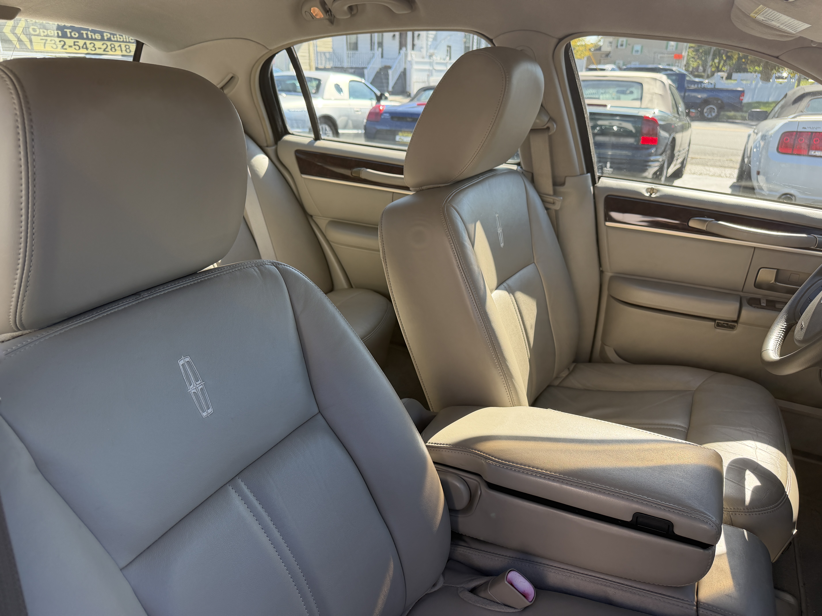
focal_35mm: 24
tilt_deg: -22.7
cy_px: 308
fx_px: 570
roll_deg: -0.2
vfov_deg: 56.8
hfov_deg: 71.6
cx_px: 411
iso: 100
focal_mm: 6.76
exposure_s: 1/772
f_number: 1.78
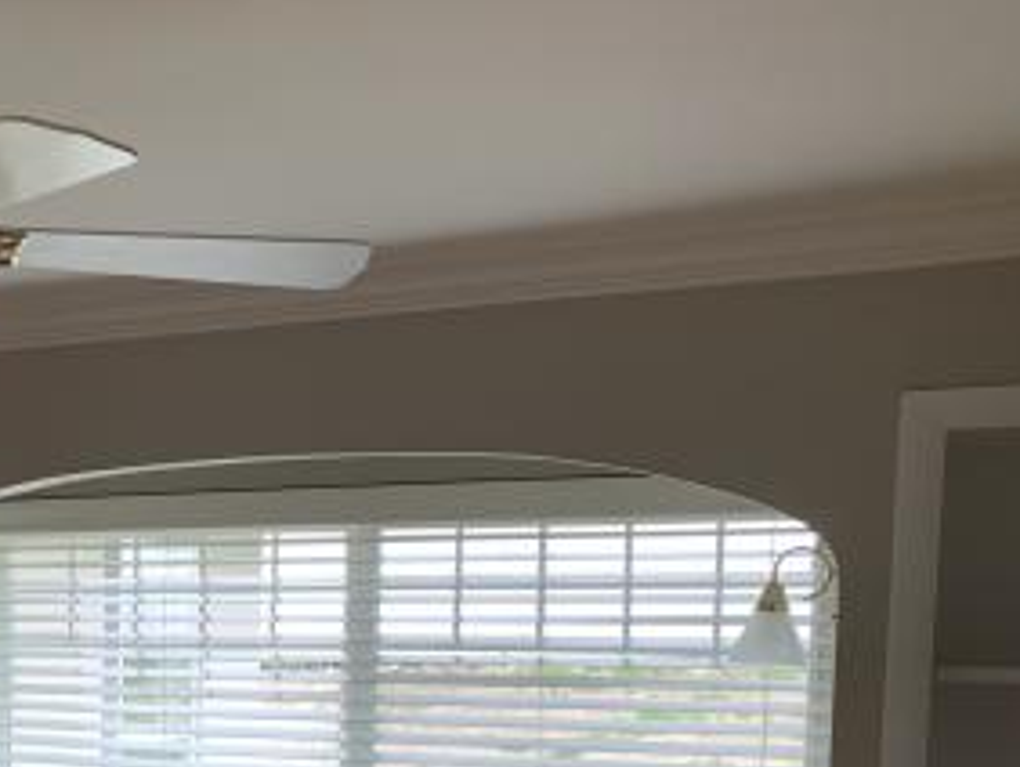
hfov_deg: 29.5
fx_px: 1740
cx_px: -94
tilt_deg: -4.5
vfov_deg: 23.6
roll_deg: -1.1
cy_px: 796
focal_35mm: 59
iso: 100
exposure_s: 1/102
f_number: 1.8
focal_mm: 4.25
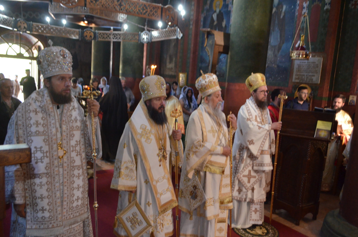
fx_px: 298
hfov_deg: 62.0
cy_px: 118
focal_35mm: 30
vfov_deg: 43.4
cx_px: 179
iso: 2500
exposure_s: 1/60
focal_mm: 20
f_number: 3.8
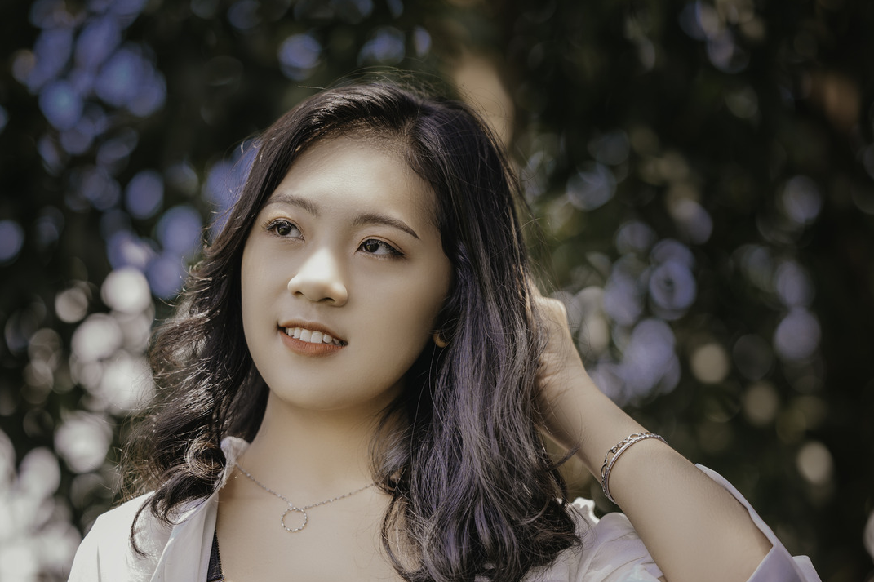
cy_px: 413
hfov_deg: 16.1
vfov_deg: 10.8
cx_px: 384
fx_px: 3082
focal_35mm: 127
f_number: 2
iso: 100
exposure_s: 1/400
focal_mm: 85
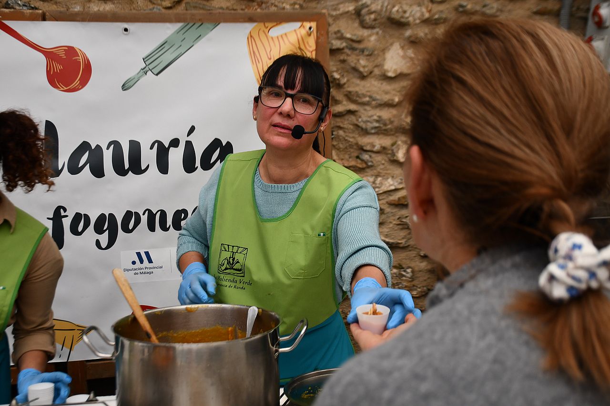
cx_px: 305
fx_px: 864
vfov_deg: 26.5
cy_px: 203
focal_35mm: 51
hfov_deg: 38.9
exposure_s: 1/250
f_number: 4.2
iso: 450
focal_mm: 34
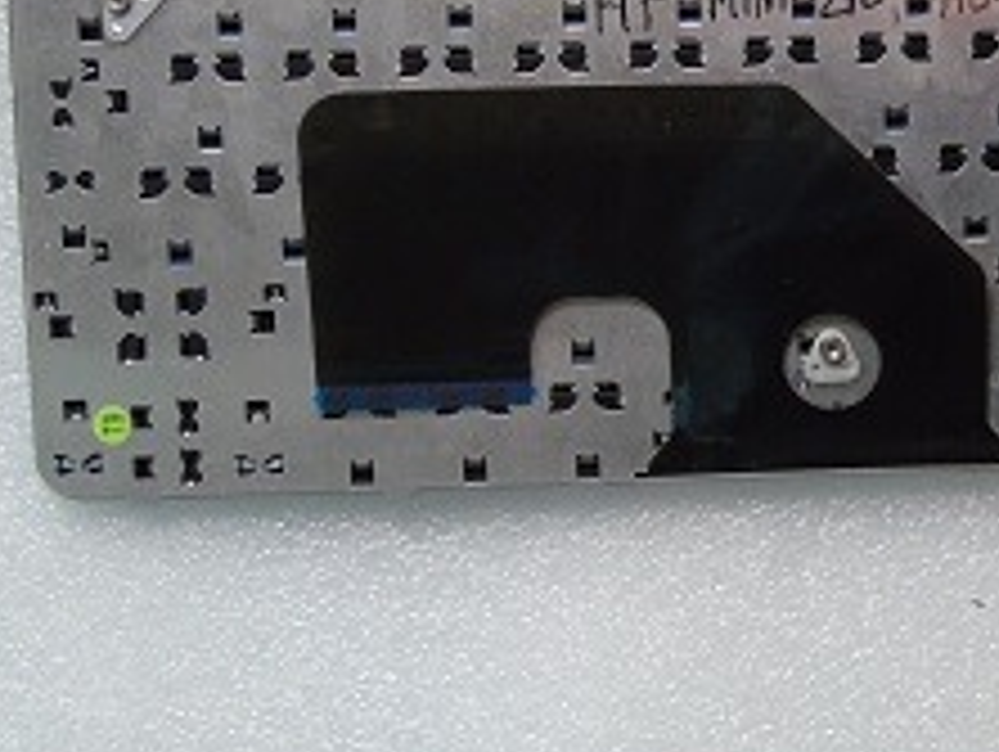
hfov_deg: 26.4
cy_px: 270
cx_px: 842
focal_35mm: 72
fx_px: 2080
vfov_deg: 20.4
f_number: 6.5
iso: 400
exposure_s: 1/40
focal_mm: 7.1
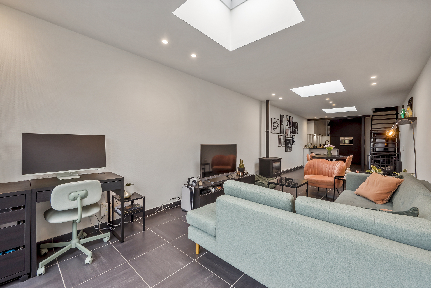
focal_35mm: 14
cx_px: 216
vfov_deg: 81.3
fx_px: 168
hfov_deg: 104.2
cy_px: 144
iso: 250
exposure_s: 1/10
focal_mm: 14
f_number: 11
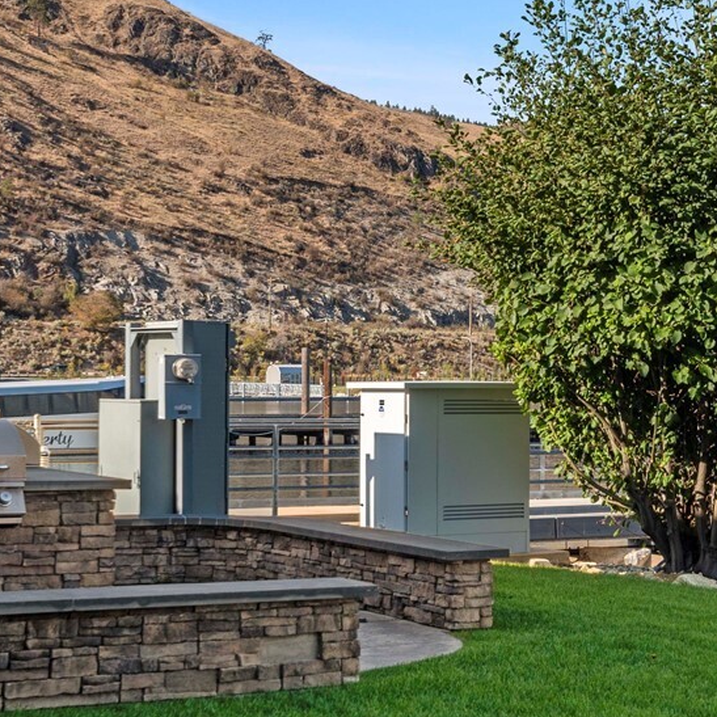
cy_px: 400
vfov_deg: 21.9
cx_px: 581
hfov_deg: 21.6
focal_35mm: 79
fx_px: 1851
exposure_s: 1/320
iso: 100
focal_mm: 30
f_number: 8
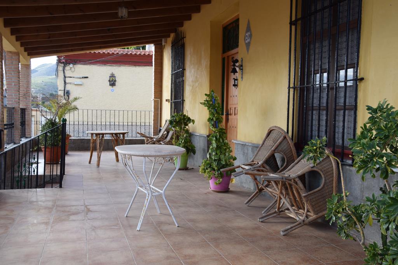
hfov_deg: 57.2
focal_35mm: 33
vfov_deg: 40.0
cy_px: 132
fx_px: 365
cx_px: 199
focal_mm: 22
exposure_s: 1/200
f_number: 7.1
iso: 400
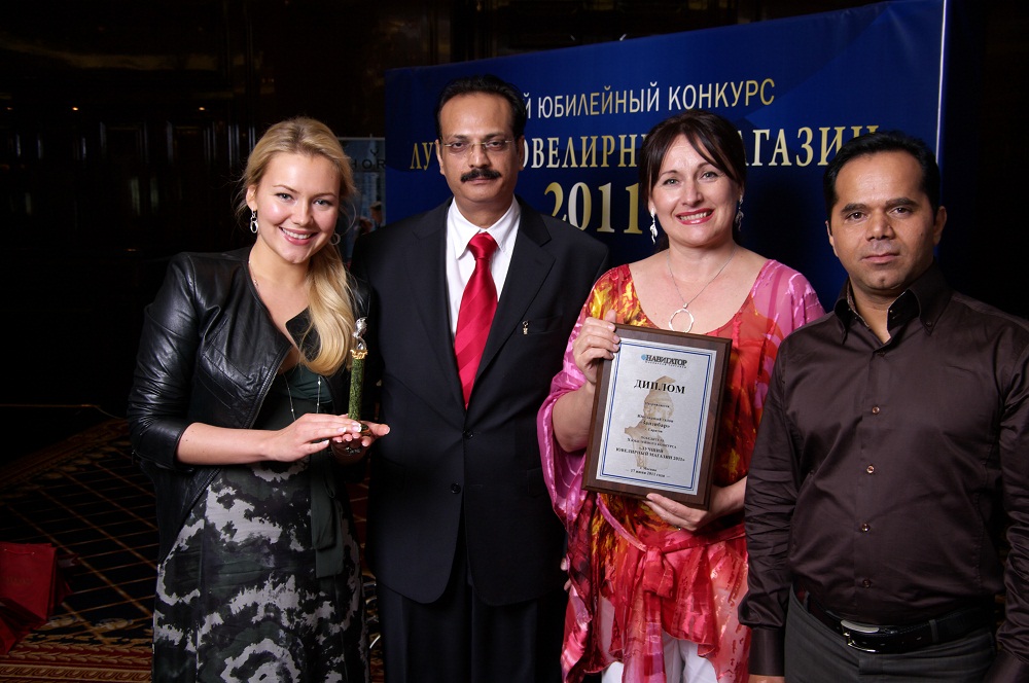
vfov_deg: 34.1
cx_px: 514
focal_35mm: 39
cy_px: 342
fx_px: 1113
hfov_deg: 49.6
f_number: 8
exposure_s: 1/60
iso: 200
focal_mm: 26
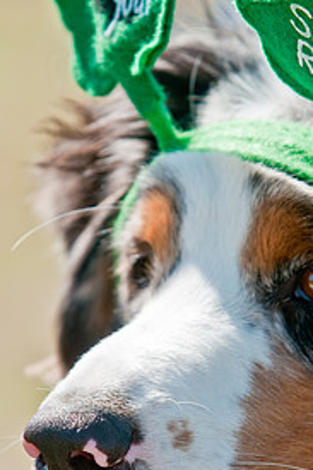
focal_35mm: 430
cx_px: 167
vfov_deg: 4.8
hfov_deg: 3.2
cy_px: 291
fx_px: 5612
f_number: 5.6
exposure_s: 1/800
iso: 200
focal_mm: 175
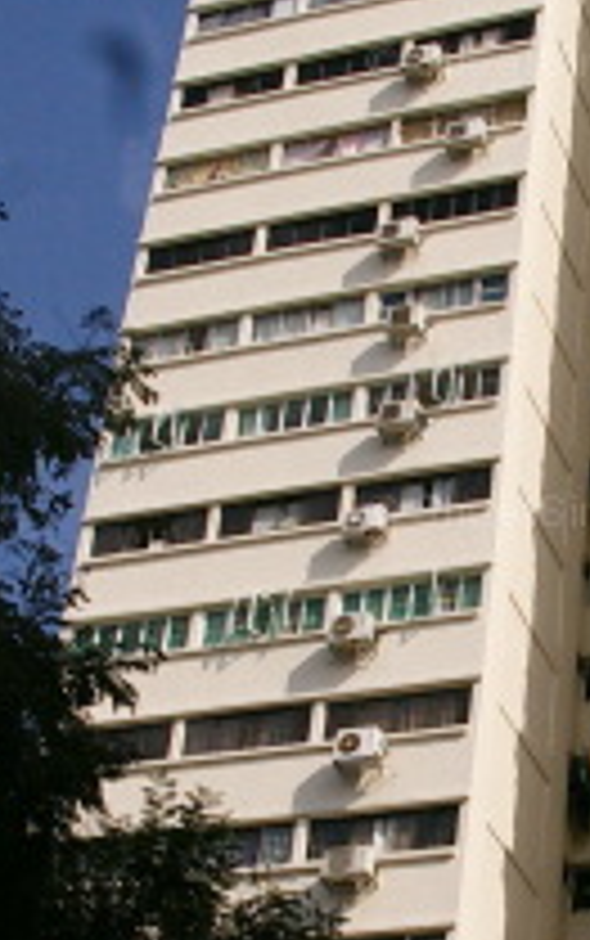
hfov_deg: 14.1
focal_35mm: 92
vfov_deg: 22.3
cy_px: 715
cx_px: 511
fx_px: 2362
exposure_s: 1/2000
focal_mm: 18
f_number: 8
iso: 400
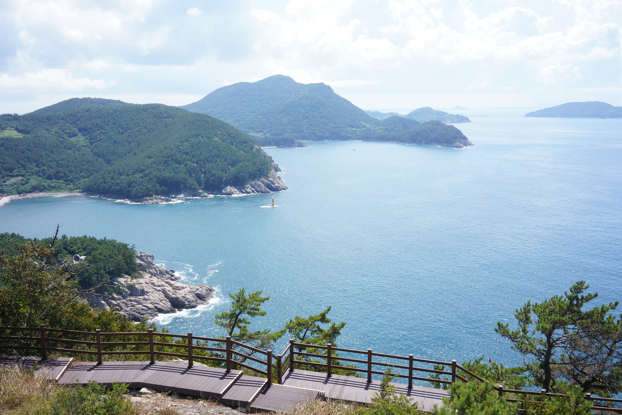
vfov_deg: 37.9
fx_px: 605
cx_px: 311
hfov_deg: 54.4
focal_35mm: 35
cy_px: 208
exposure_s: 1/100
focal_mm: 35
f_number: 20
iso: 500
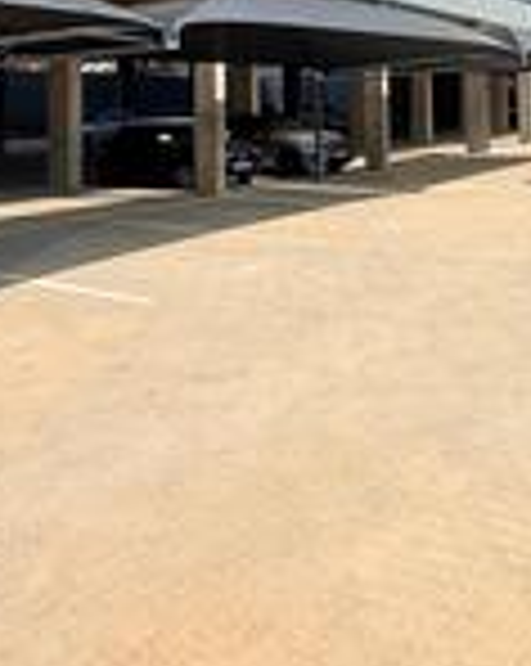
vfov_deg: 45.4
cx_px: 500
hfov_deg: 36.9
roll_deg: +0.3
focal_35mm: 37
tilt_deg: +2.6
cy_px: 90
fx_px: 728
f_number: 2.2
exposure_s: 1/2611
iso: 50
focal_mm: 2.22
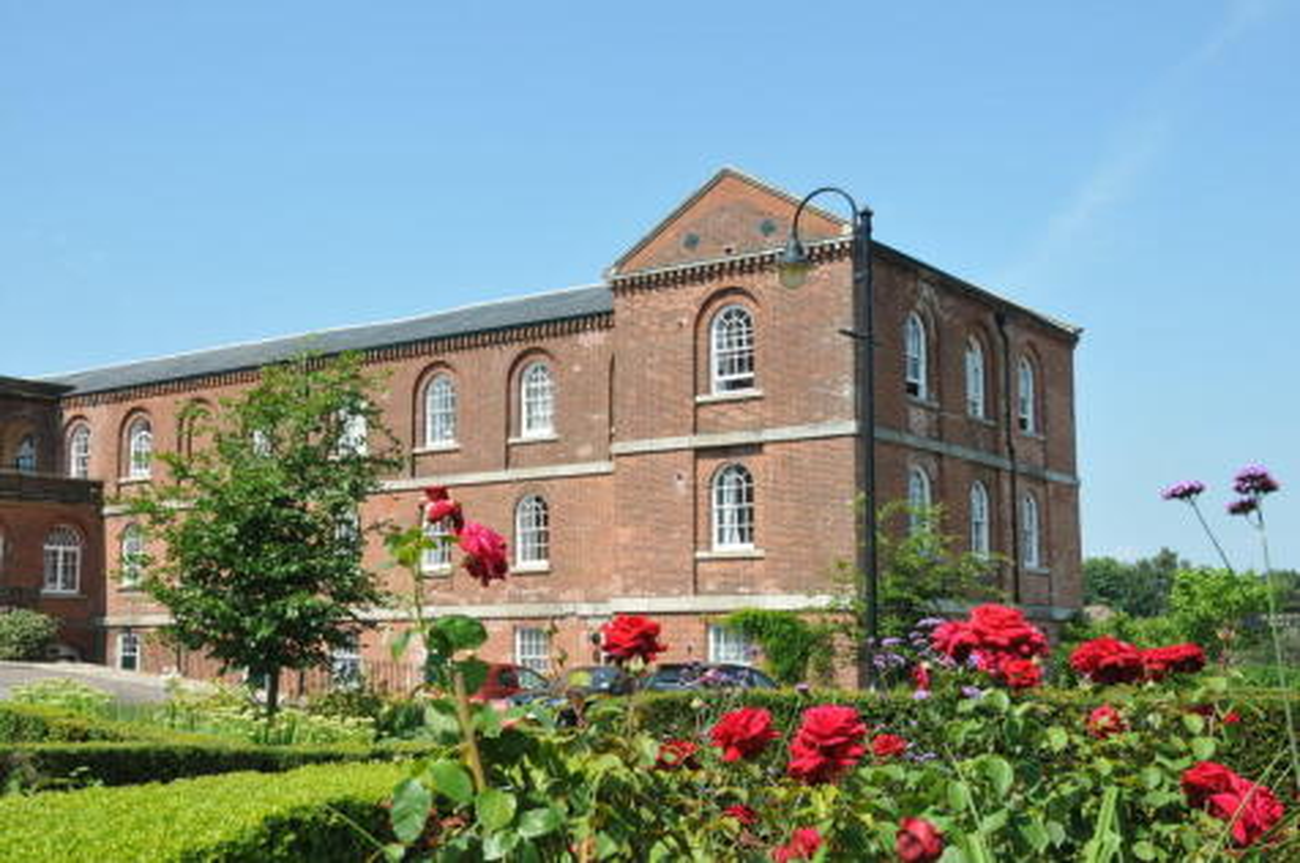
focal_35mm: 42
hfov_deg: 46.5
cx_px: 650
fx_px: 1515
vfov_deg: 31.8
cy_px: 432
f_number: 16
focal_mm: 28
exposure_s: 1/60
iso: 200
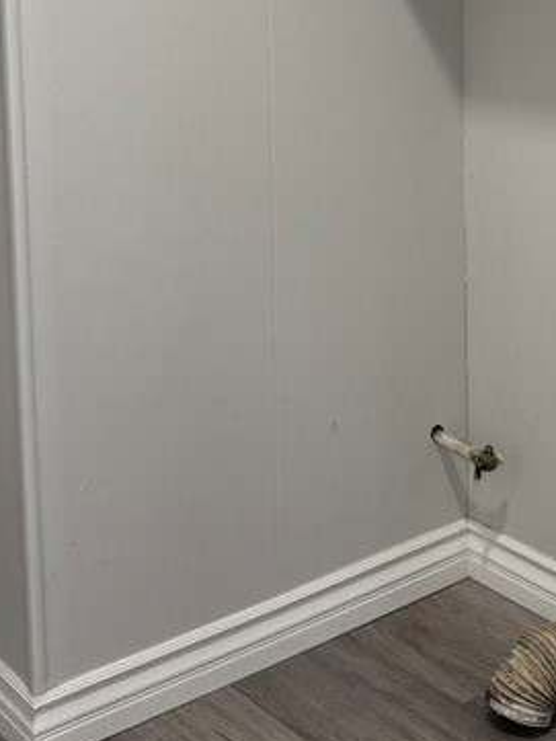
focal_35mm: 68
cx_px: 474
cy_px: 14
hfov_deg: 21.3
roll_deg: +0.4
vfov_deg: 27.1
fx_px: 1455
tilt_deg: -6.6
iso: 160
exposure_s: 1/120
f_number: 1.78
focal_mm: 6.76
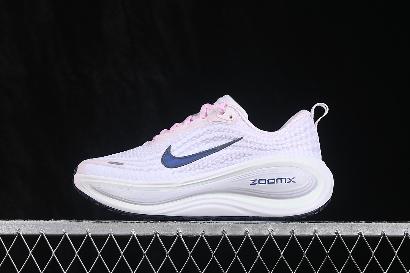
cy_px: 136
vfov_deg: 18.2
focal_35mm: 75
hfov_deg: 27.0
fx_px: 854
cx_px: 205
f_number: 8
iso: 160
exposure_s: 1/80
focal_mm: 50
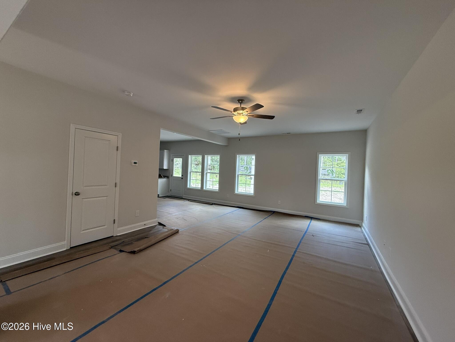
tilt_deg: +0.0
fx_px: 184
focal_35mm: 14
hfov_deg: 102.1
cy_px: 171
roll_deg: -2.1
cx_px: 228
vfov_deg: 85.7
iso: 200
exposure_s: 1/120
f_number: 2.2
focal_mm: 2.22
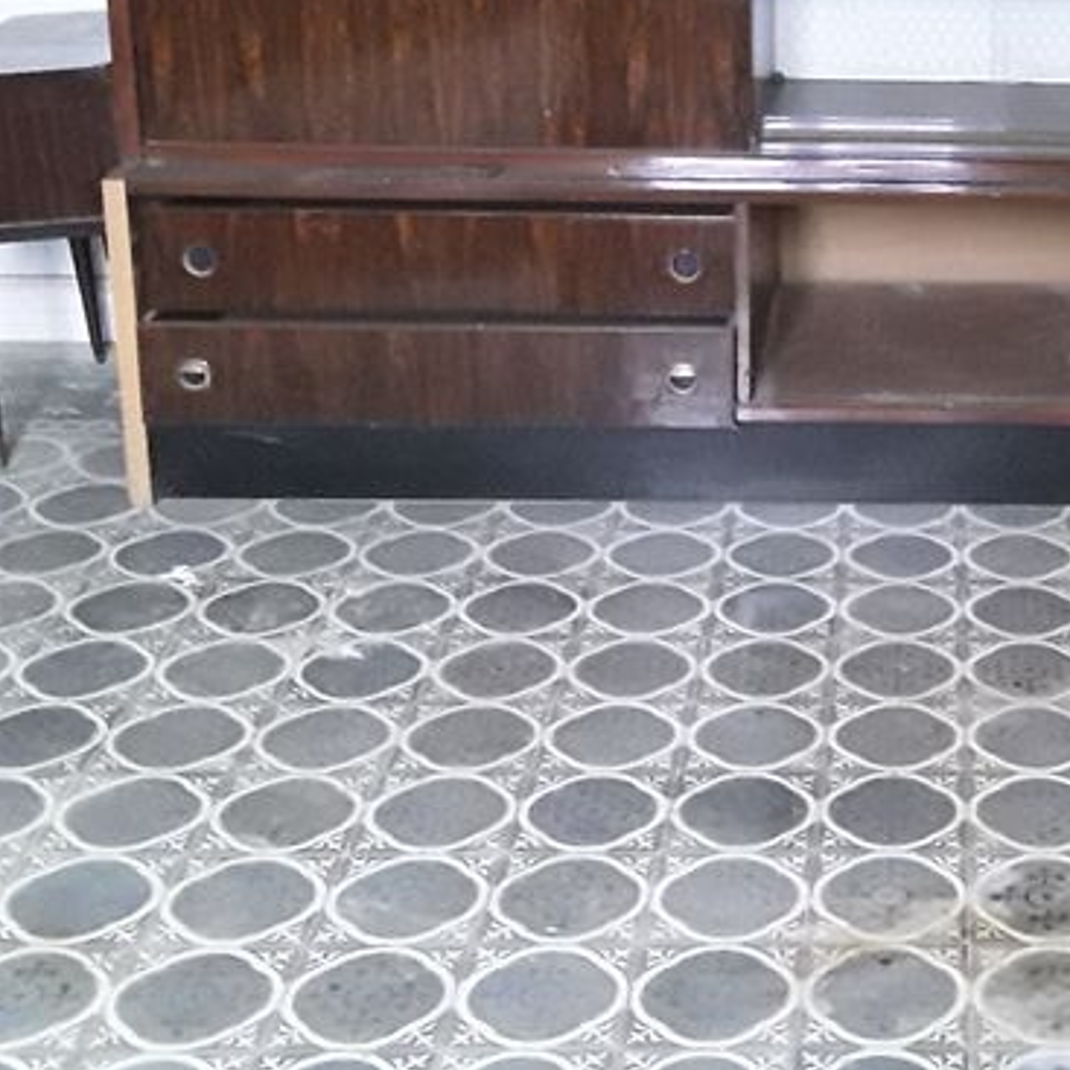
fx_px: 2273
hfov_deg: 25.4
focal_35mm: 65
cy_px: 175
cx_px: 1035
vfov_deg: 25.9
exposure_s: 1/17
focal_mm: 2.91
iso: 640
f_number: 1.9
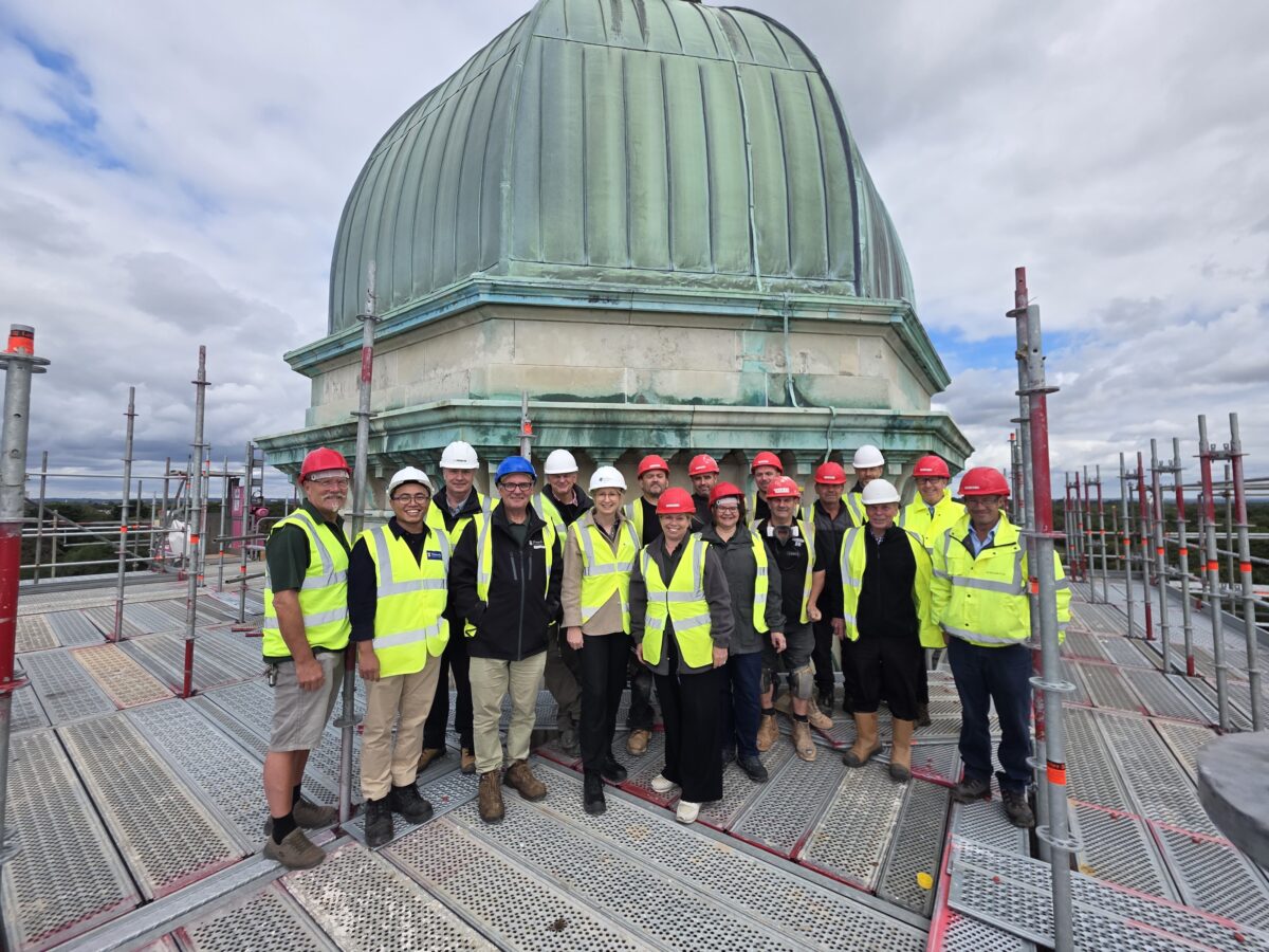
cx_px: 634
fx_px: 477
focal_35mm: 13
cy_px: 476
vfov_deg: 89.9
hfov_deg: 106.2
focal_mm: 2.2
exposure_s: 1/1794
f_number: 1.9
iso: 40
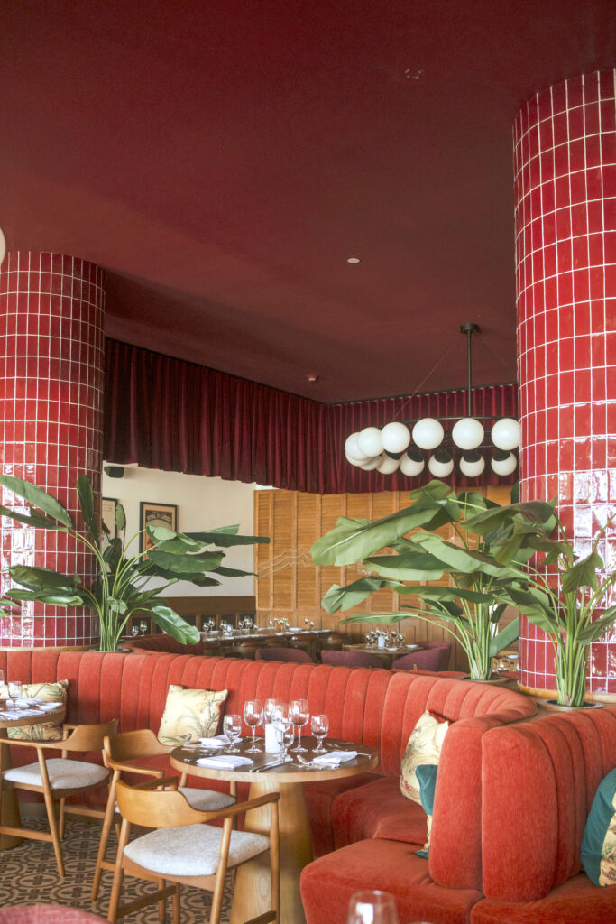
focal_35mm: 35
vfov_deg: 54.4
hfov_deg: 37.9
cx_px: 308
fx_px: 898
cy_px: 462
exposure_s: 1/100
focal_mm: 35
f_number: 2.8
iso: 800
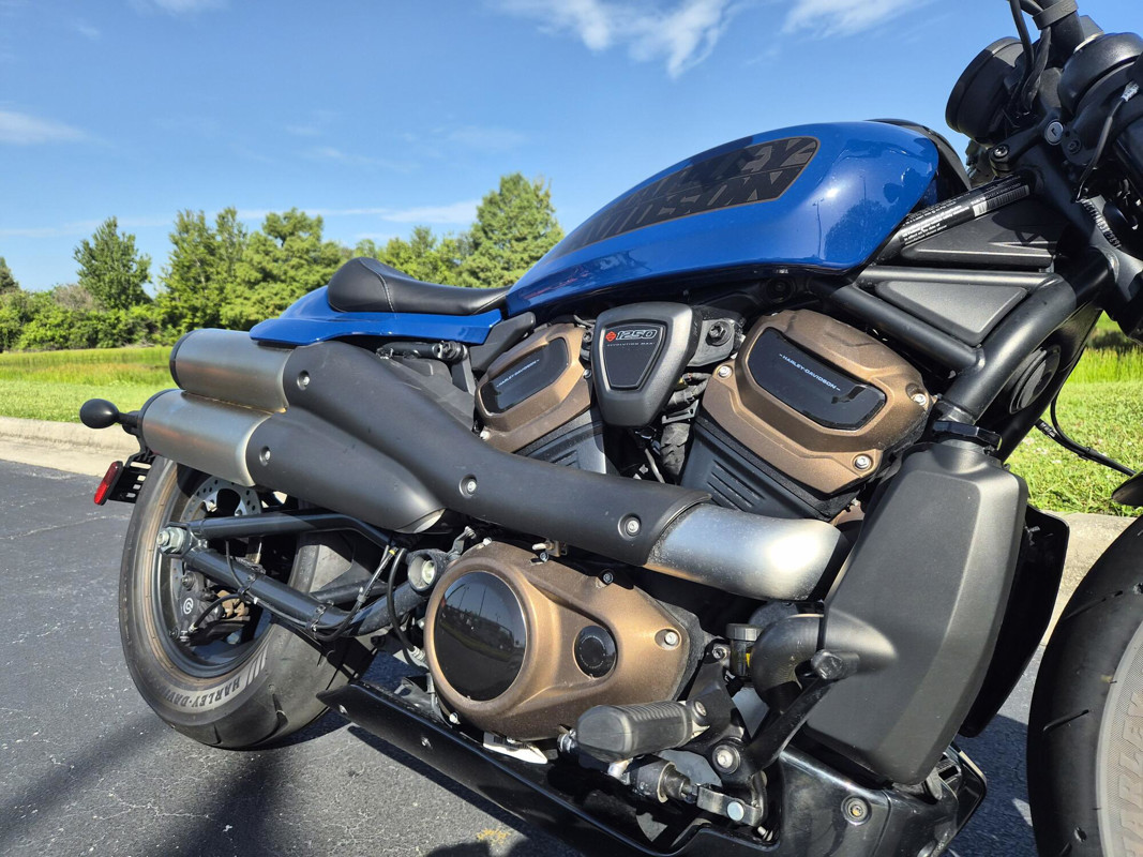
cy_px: 428
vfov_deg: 58.9
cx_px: 572
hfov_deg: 73.9
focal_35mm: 23
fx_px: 759
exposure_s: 1/2800
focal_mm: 5.4
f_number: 1.8
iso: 80
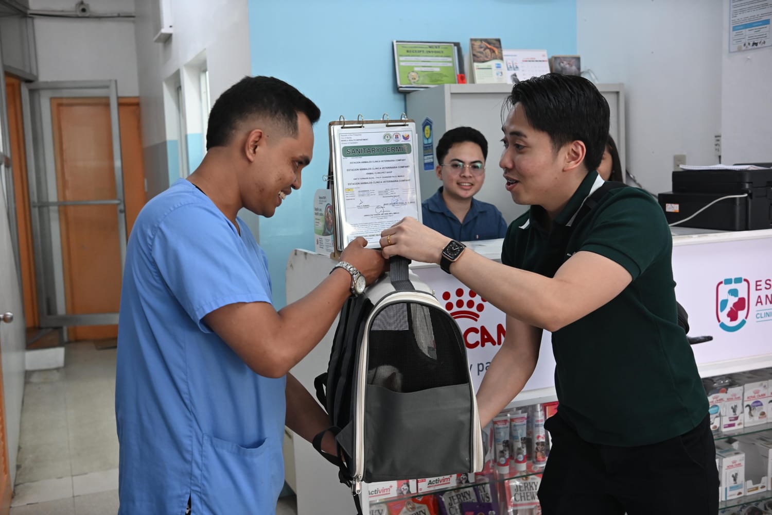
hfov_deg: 48.5
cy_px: 258
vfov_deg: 33.4
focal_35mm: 40
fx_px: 858
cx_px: 386
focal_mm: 40
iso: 2000
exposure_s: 1/125
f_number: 5
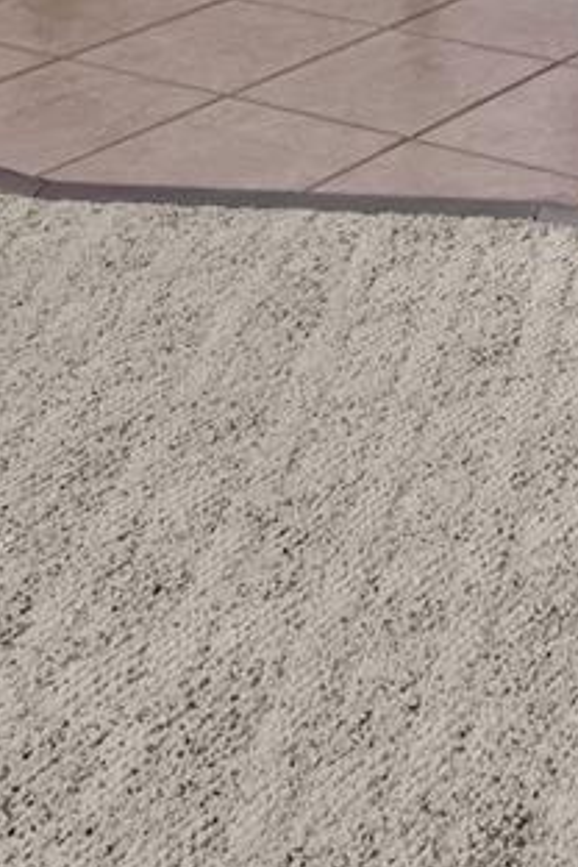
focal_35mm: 77
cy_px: -561
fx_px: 1854
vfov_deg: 20.8
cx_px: 884
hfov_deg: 16.1
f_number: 8
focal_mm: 20
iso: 200
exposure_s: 1/6
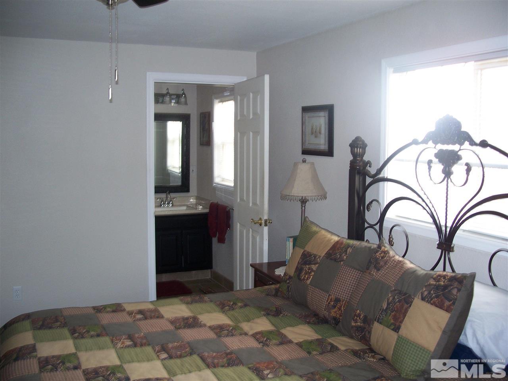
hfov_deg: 50.1
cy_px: 190
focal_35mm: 37
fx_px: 543
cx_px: 254
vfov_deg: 38.7
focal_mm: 7.8
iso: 125
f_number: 2.8
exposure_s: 1/60
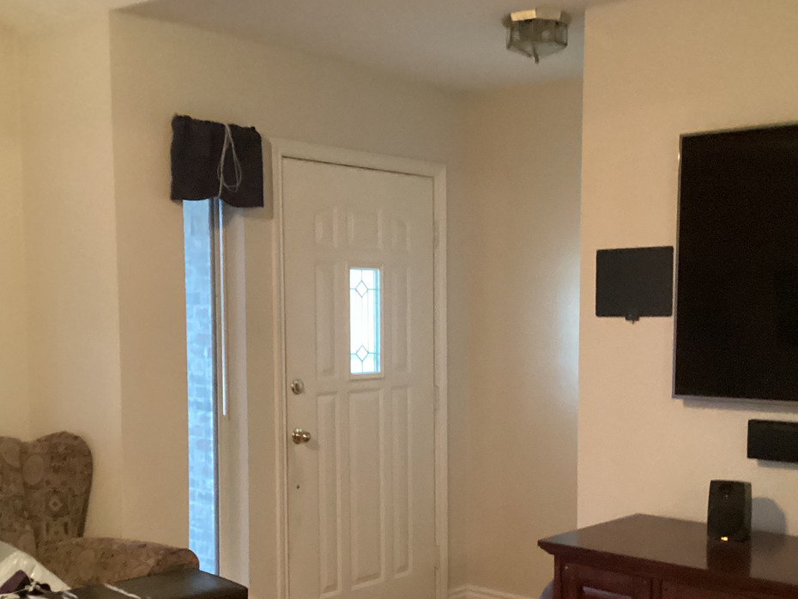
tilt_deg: -6.2
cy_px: 396
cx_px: 460
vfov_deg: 30.1
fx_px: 1107
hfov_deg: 39.5
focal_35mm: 48
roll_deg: -0.1
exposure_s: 1/17
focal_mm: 3.3
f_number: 2.4
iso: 640
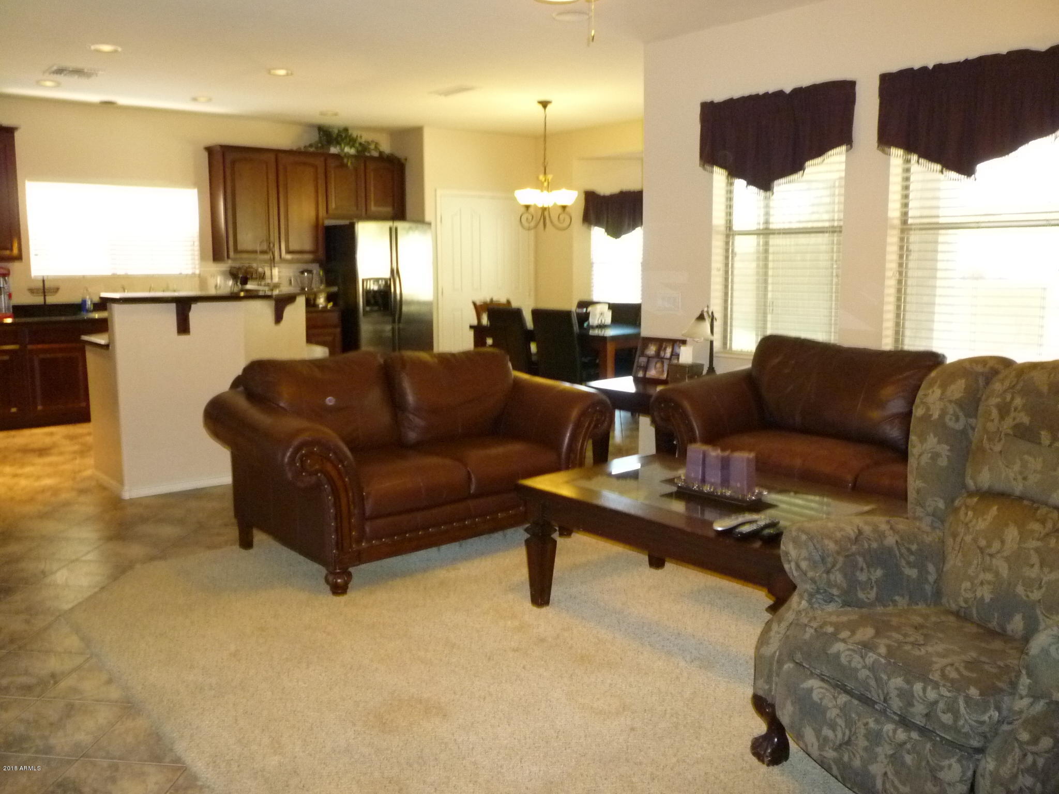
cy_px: 397
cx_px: 530
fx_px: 887
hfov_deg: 61.7
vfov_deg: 48.2
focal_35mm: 29
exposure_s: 1/30
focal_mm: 5.2
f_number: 3.3
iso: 500
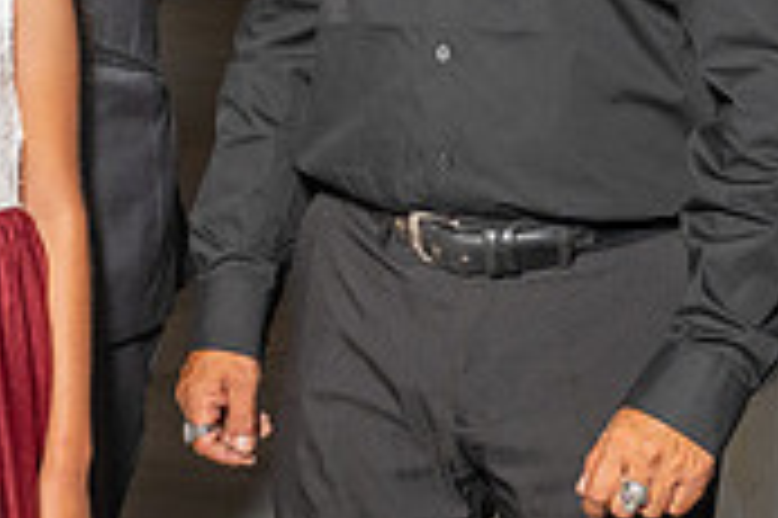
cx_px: -406
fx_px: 4102
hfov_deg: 10.4
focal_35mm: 190
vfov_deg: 7.2
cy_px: -85
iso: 640
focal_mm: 48
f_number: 4.5
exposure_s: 1/200
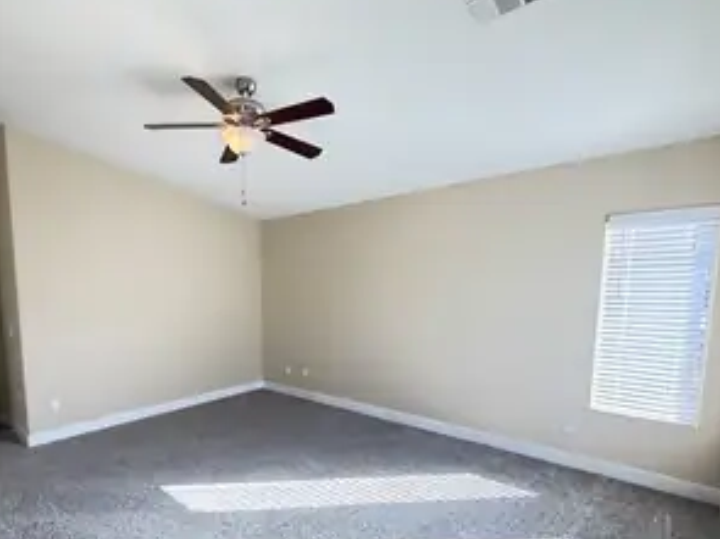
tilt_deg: -7.0
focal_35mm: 19
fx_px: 395
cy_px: 332
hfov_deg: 83.1
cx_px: 271
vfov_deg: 67.7
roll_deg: +0.6
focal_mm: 2.22
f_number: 2.2
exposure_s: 1/121
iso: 160
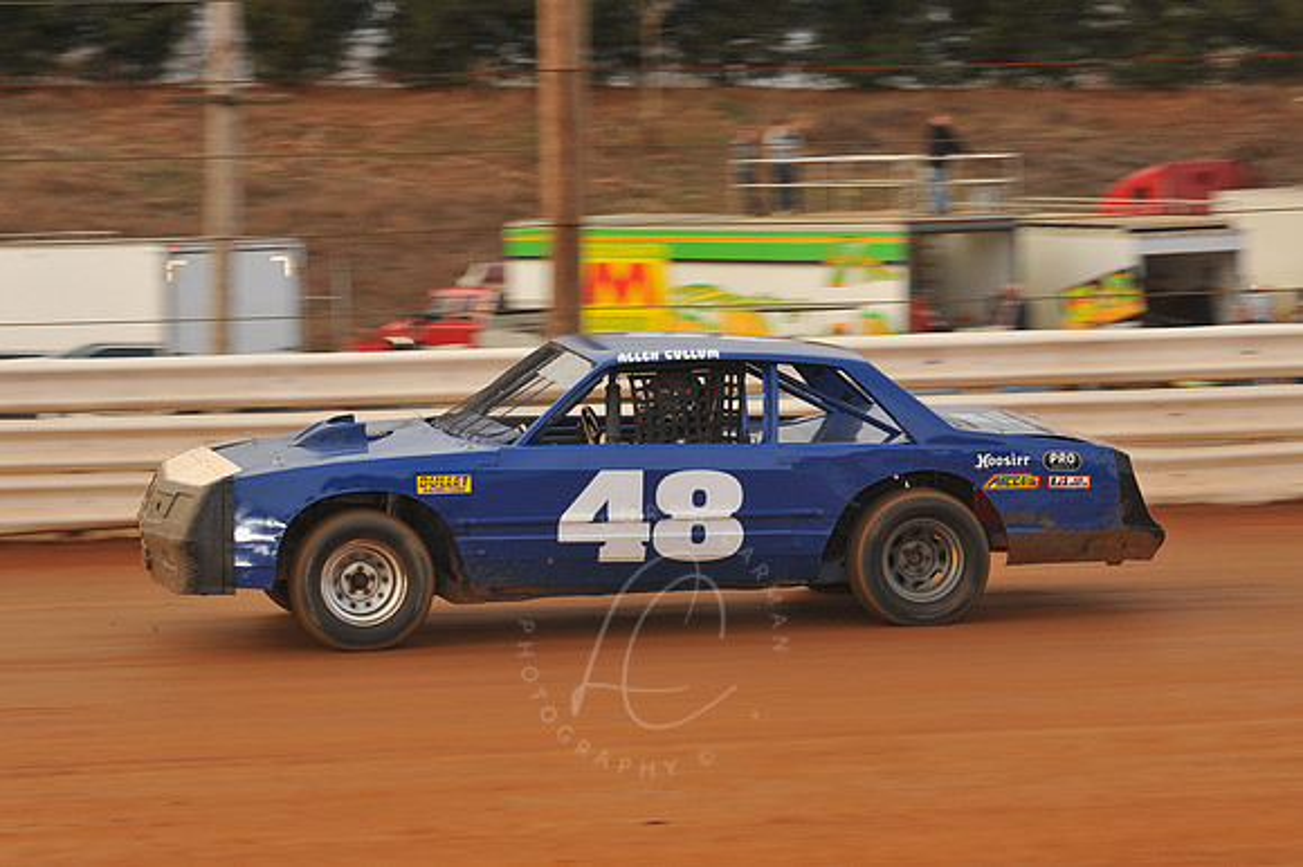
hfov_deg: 17.1
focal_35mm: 120
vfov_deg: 11.4
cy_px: 434
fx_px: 4341
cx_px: 652
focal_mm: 120
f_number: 8
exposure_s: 1/320
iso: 400
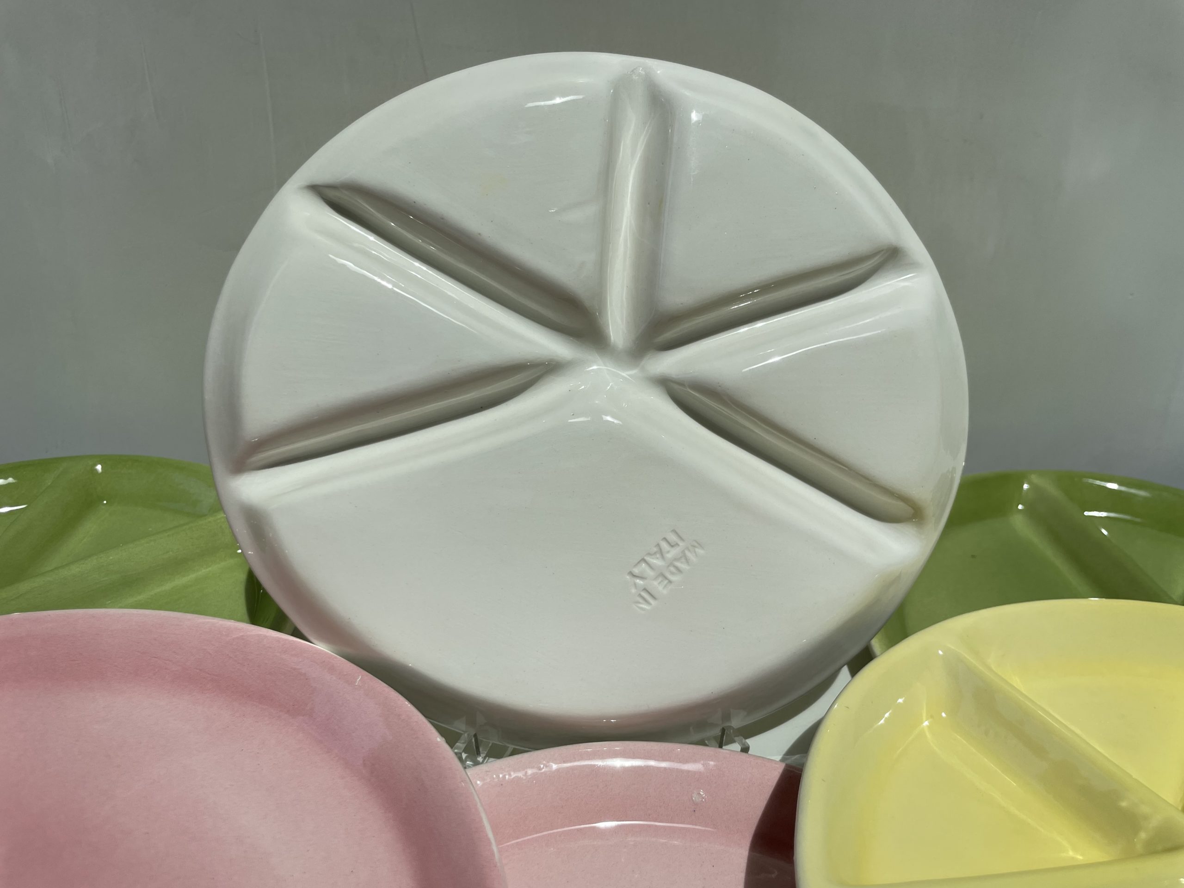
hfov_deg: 67.3
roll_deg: -2.5
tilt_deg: -26.6
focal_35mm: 26
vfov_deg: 53.1
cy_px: 444
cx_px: 592
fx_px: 889
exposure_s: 1/3610
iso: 32
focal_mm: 4.2
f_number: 1.6
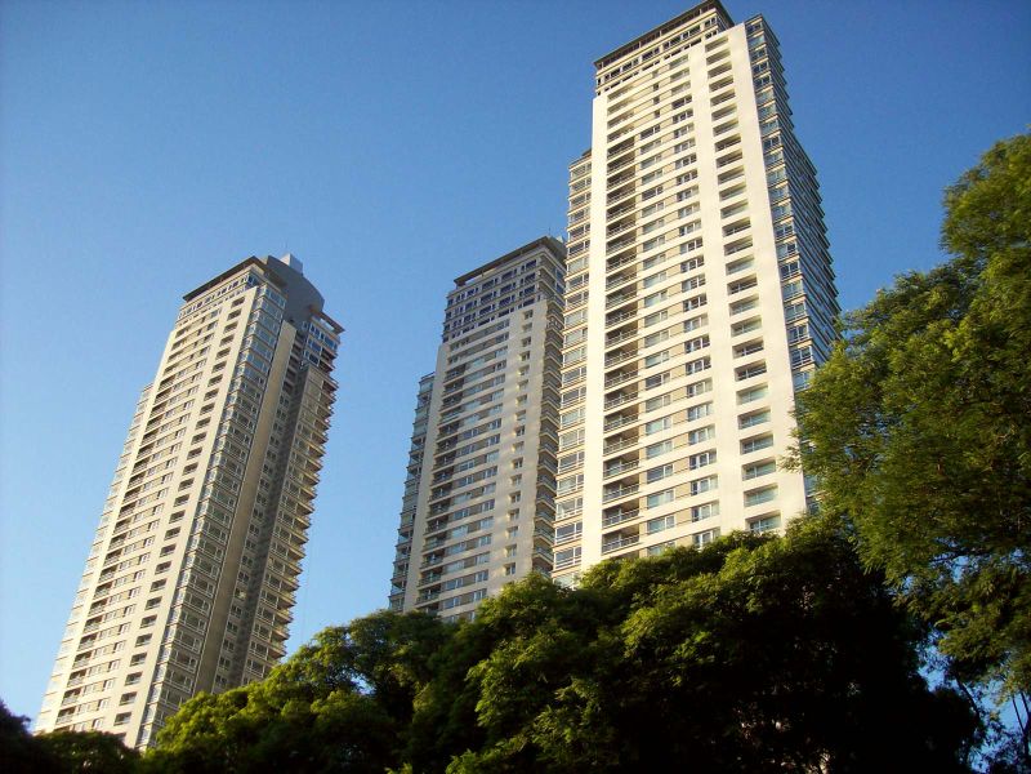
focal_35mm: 36
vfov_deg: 39.7
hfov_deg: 51.4
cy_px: 387
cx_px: 516
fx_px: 1072
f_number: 2.7
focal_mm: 6
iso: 80
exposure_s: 1/581
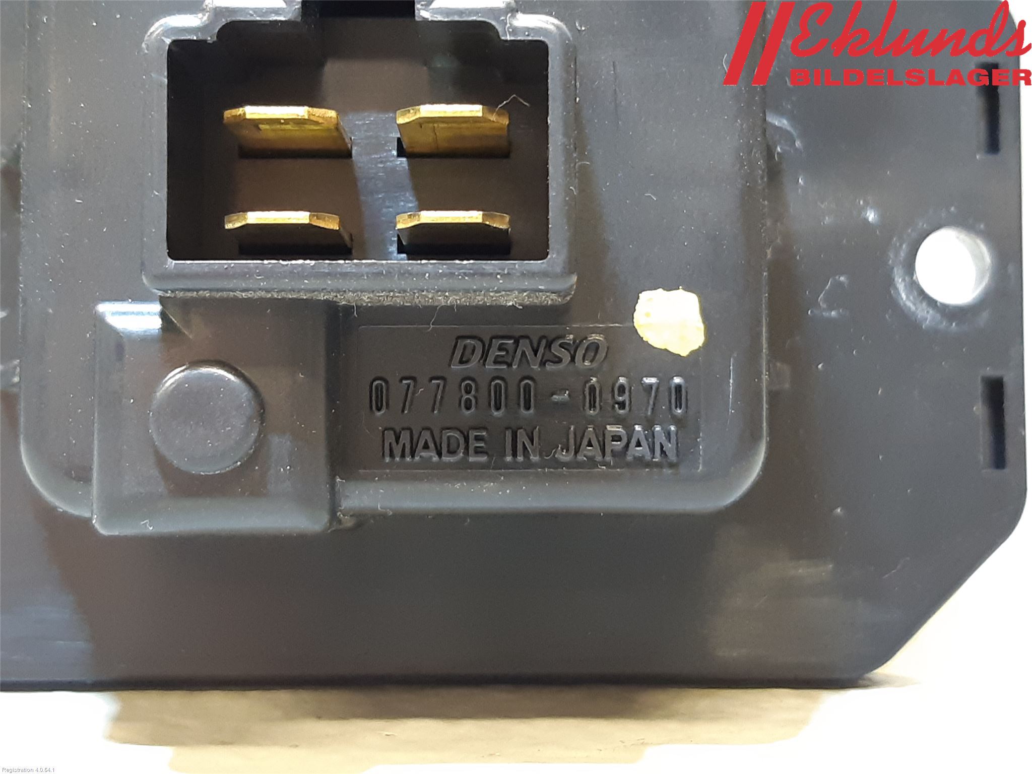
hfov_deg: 67.3
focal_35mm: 26
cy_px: 387
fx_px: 775
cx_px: 516
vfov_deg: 53.1
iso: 250
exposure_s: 1/25
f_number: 1.7
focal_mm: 3.93
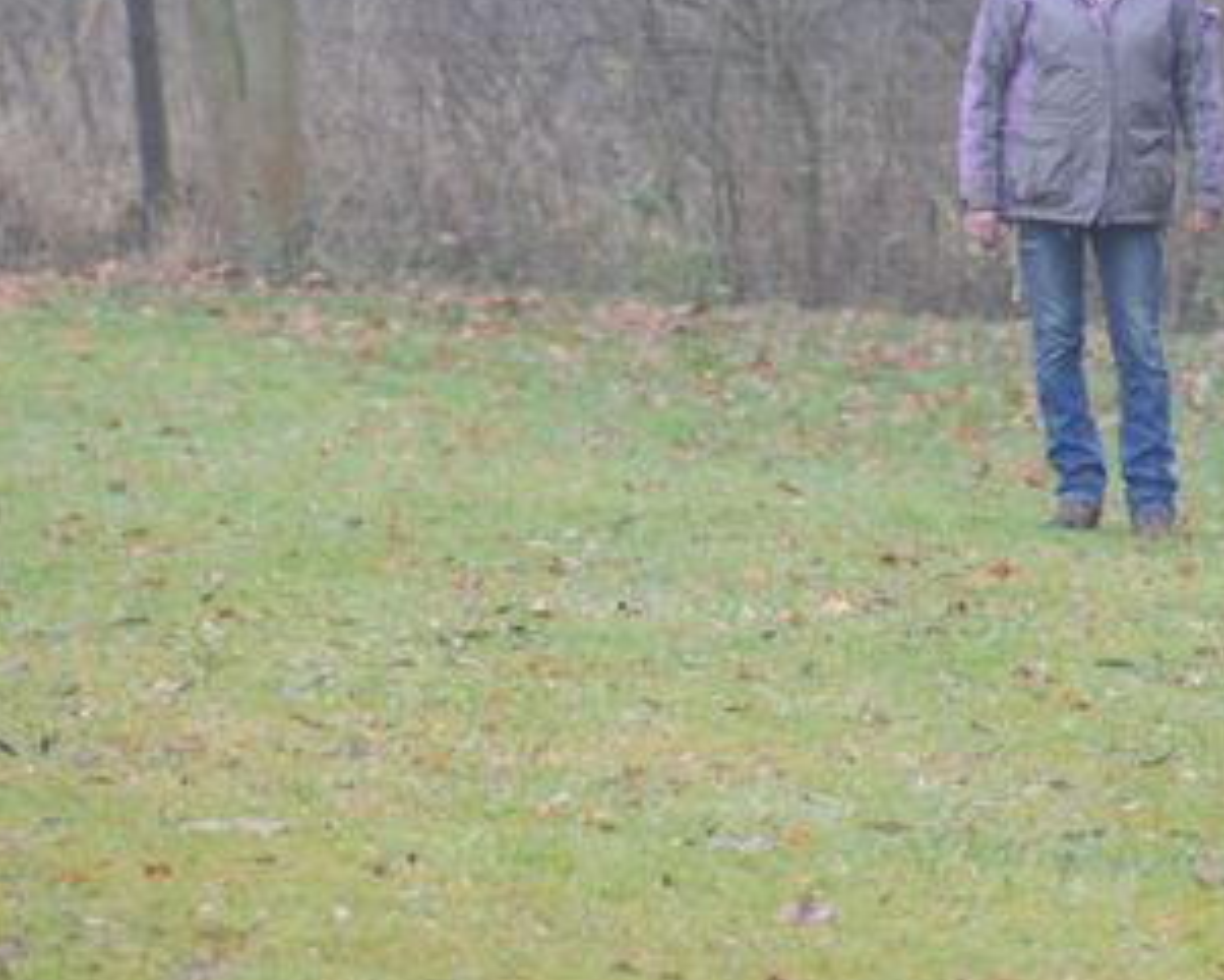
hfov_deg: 2.6
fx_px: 27106
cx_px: 1492
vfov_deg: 2.1
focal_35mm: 748
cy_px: 338
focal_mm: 200
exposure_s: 1/80
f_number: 6.3
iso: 400
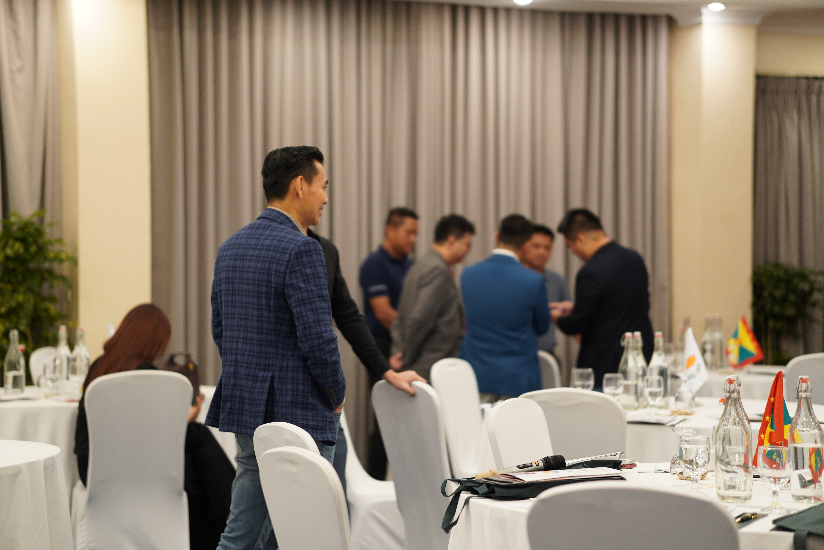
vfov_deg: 16.3
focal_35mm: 84
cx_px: 412
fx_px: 1923
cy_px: 275
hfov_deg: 24.2
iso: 200
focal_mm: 56
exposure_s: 1/100
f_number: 1.4
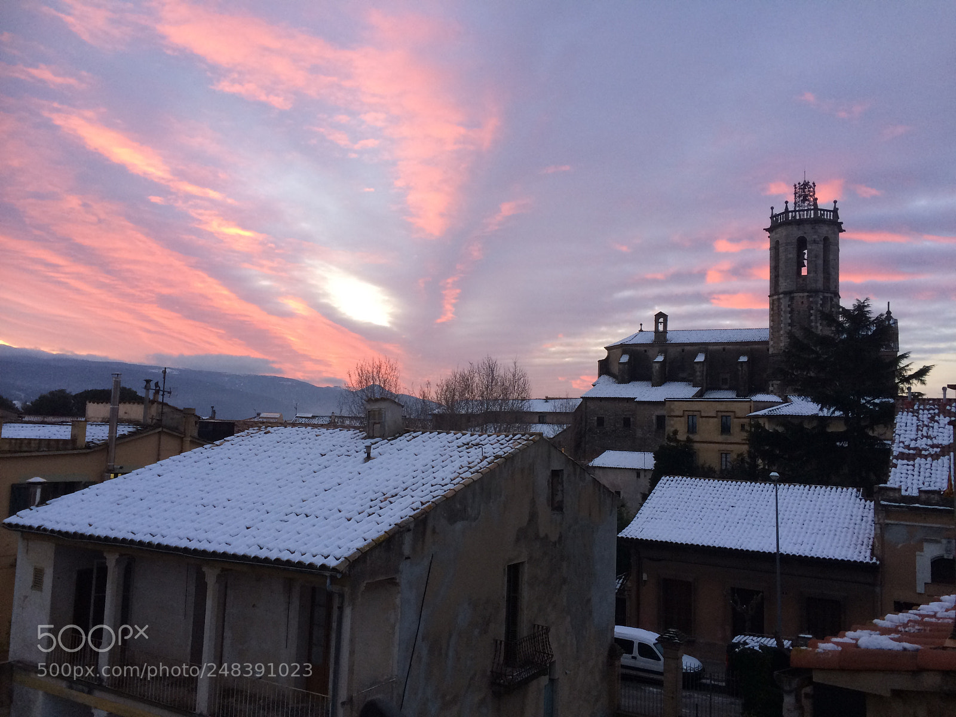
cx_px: 478
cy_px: 358
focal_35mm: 29
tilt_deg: +4.4
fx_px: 801
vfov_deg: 48.2
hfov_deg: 61.7
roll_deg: -0.5
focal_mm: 4.15
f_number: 2.2
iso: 50
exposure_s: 1/33
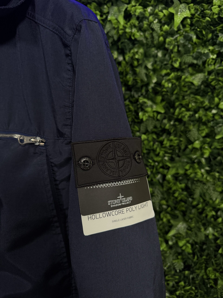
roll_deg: -0.7
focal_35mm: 24
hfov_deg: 56.8
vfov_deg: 71.6
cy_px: 149
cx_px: 112
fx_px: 206
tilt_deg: -6.7
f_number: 1.78
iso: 320
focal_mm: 6.76
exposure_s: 1/51
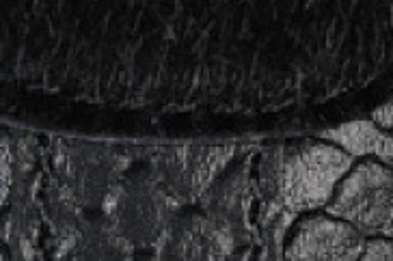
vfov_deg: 3.1
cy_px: 300
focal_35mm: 446
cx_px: 134
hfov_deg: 4.6
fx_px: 4864
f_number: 6.3
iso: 160
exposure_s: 1/40
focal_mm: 50
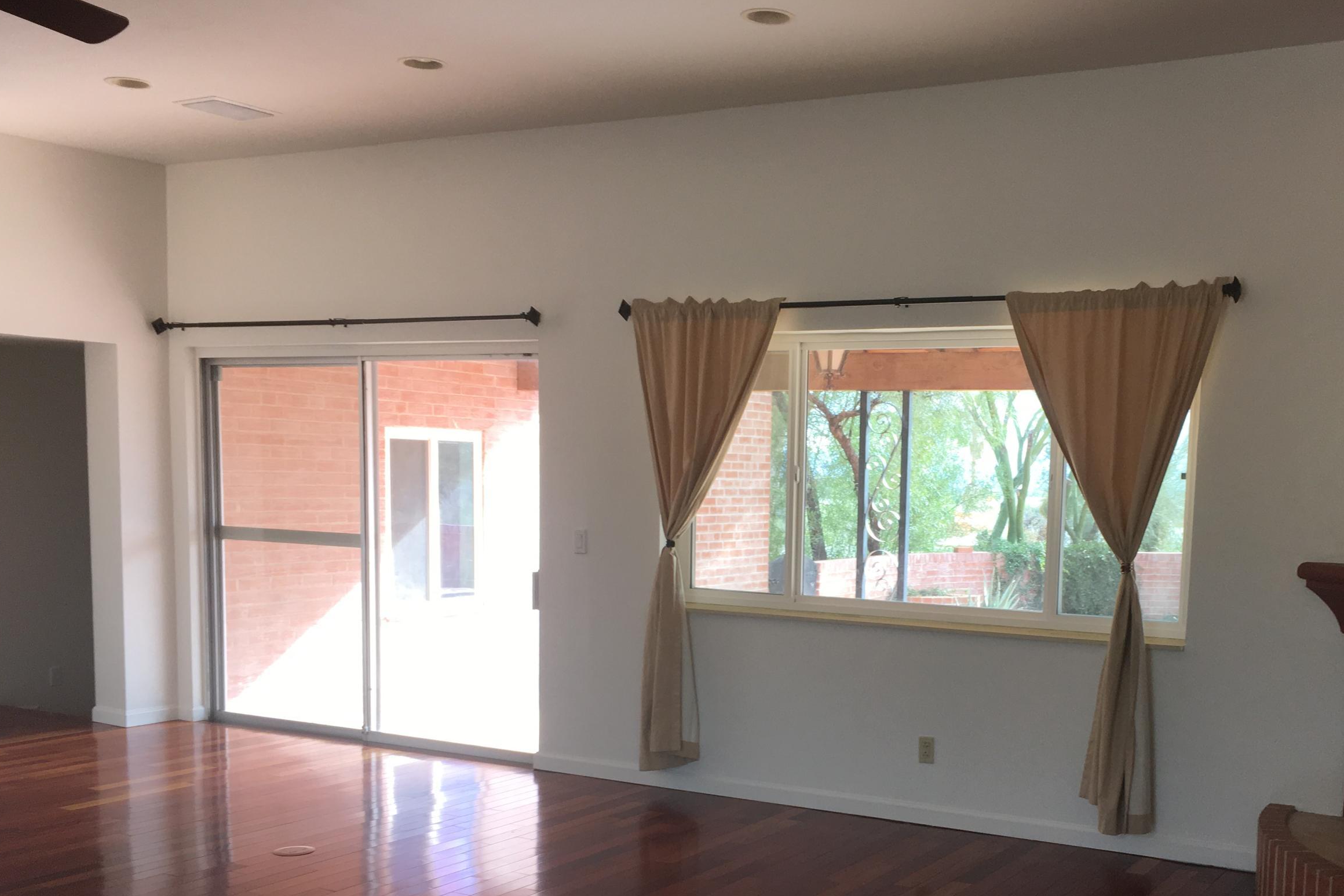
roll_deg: -1.3
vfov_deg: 33.7
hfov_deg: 49.0
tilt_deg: -7.4
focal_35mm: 39
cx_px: 852
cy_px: 641
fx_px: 1456
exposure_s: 1/120
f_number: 2.2
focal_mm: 4.15
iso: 40
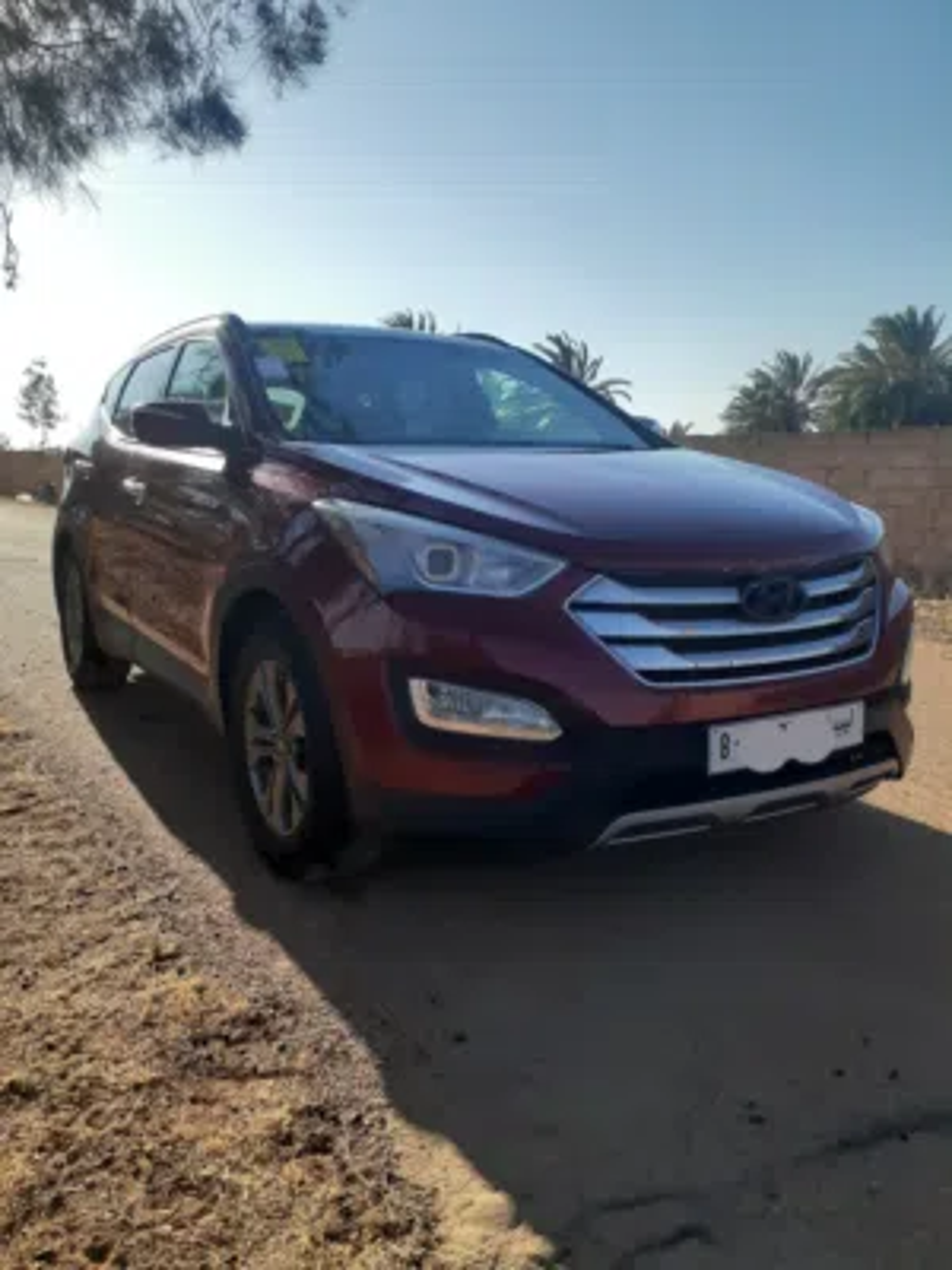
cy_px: 635
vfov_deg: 65.3
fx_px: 990
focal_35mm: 27
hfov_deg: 51.4
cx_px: 476
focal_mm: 3.6
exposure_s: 1/1667
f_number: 1.9
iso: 40
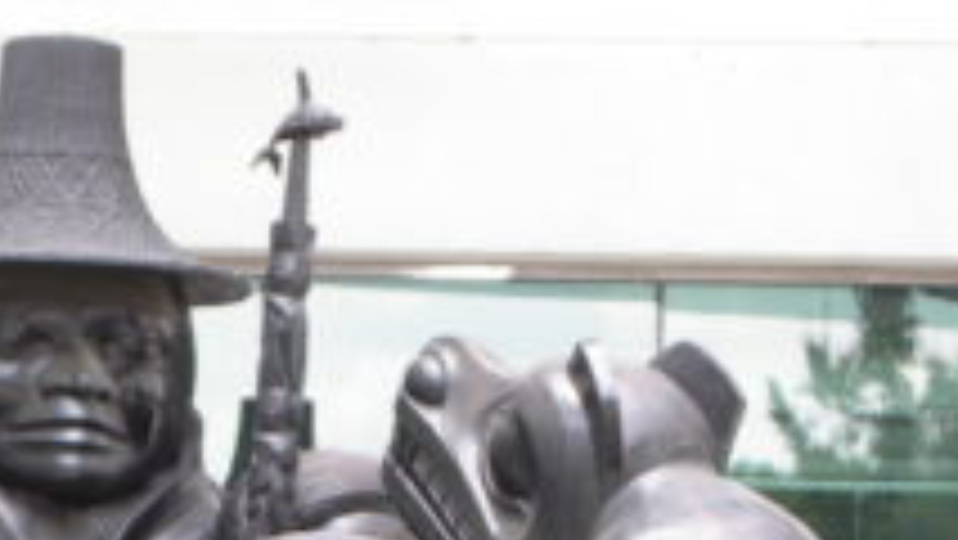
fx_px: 5540
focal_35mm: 218
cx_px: -18
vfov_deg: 5.5
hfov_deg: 9.8
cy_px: 716
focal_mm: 14.6
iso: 160
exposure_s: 1/60
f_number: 4.4
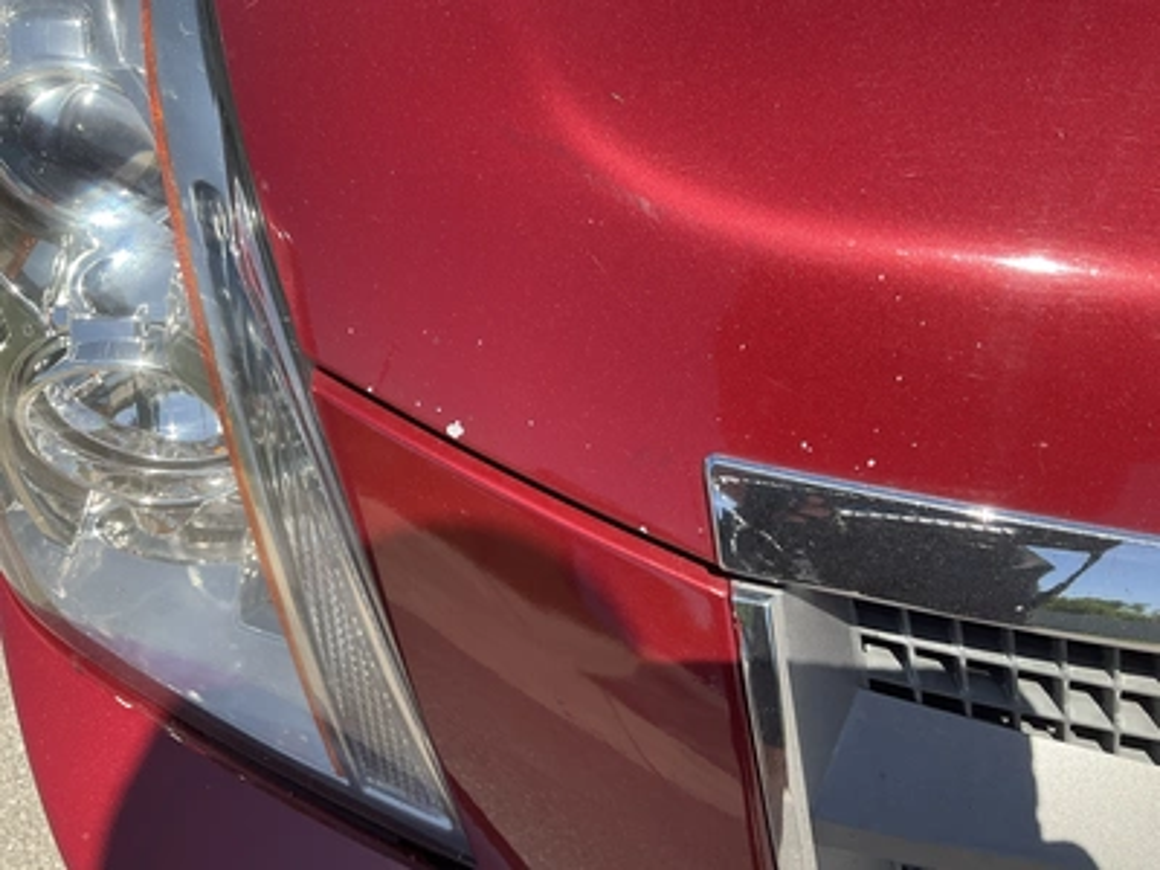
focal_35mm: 29
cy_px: 435
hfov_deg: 61.7
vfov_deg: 48.2
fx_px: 972
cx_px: 580
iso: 25
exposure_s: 1/929
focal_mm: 3
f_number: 1.8
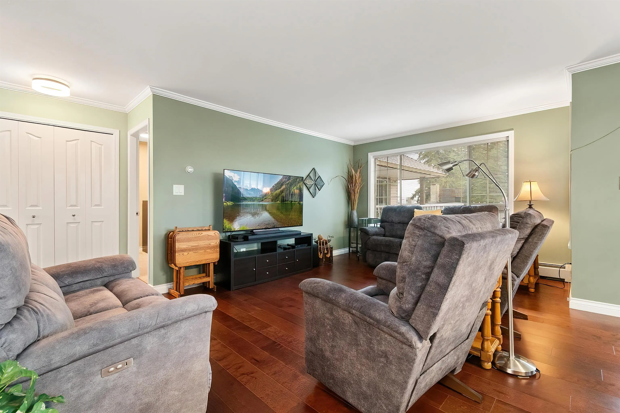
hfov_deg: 100.4
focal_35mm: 15
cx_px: 310
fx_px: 258
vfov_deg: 77.3
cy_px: 206
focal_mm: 10
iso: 320
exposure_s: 1/15
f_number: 7.1
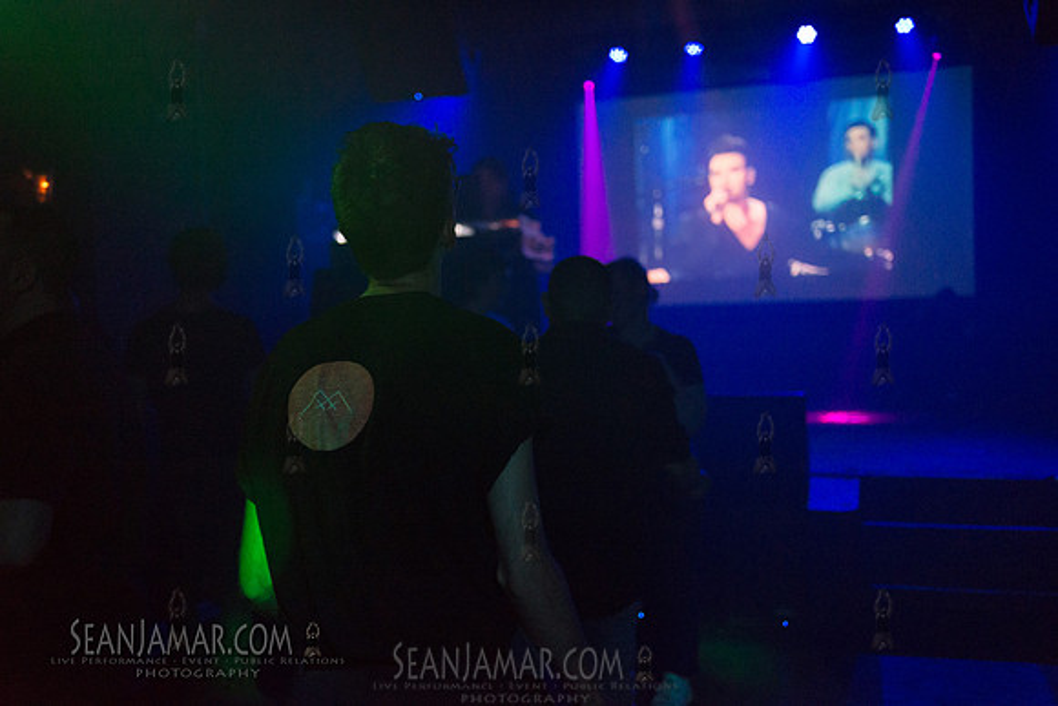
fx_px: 1029
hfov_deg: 54.4
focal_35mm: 35
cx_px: 529
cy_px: 353
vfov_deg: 37.9
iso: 5000
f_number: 2.2
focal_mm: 35
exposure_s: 1/125
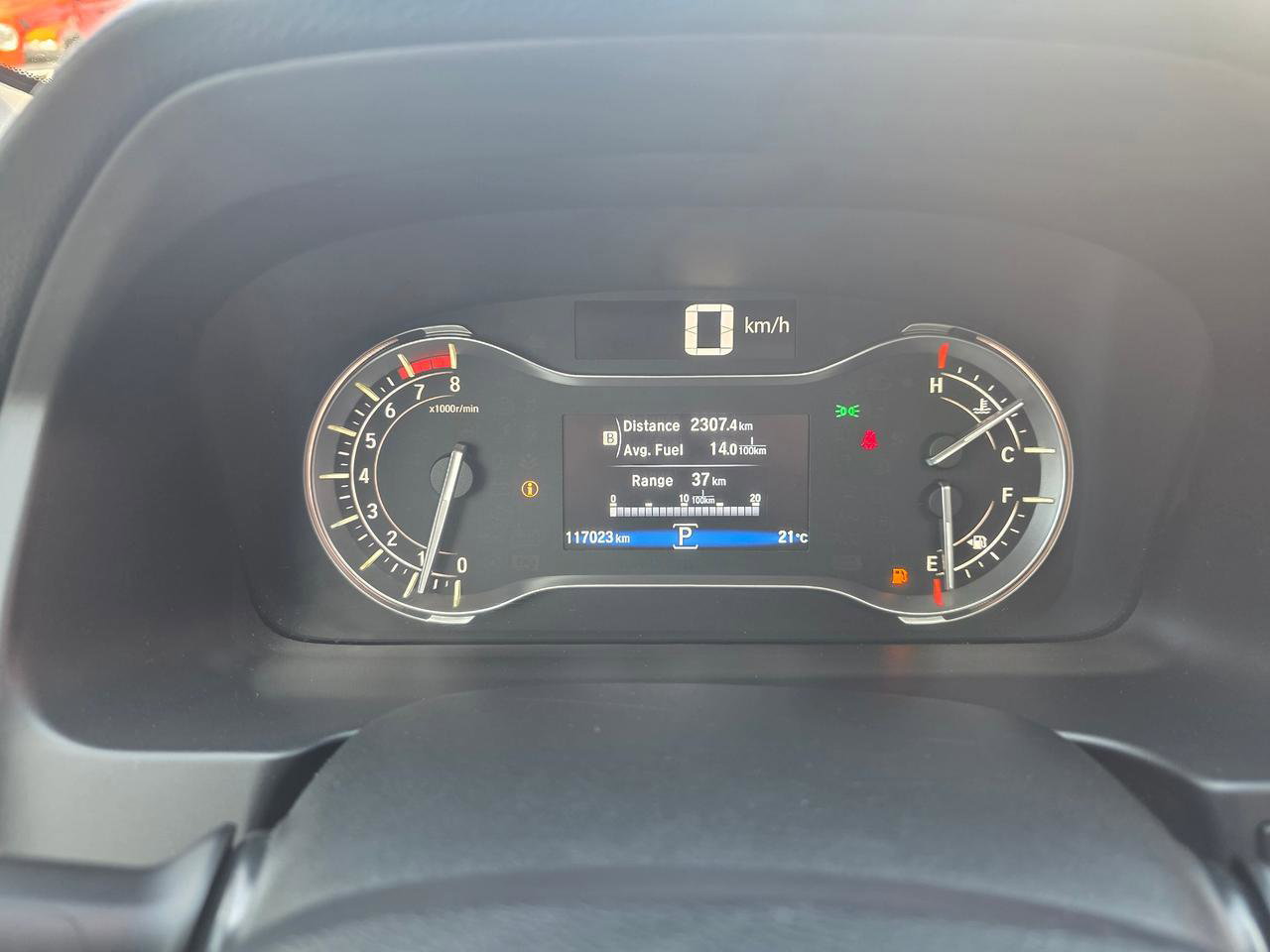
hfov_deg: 73.9
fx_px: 844
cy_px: 476
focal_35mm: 23
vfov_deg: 58.9
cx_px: 635
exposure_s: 1/120
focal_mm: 6.3
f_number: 1.7
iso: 320
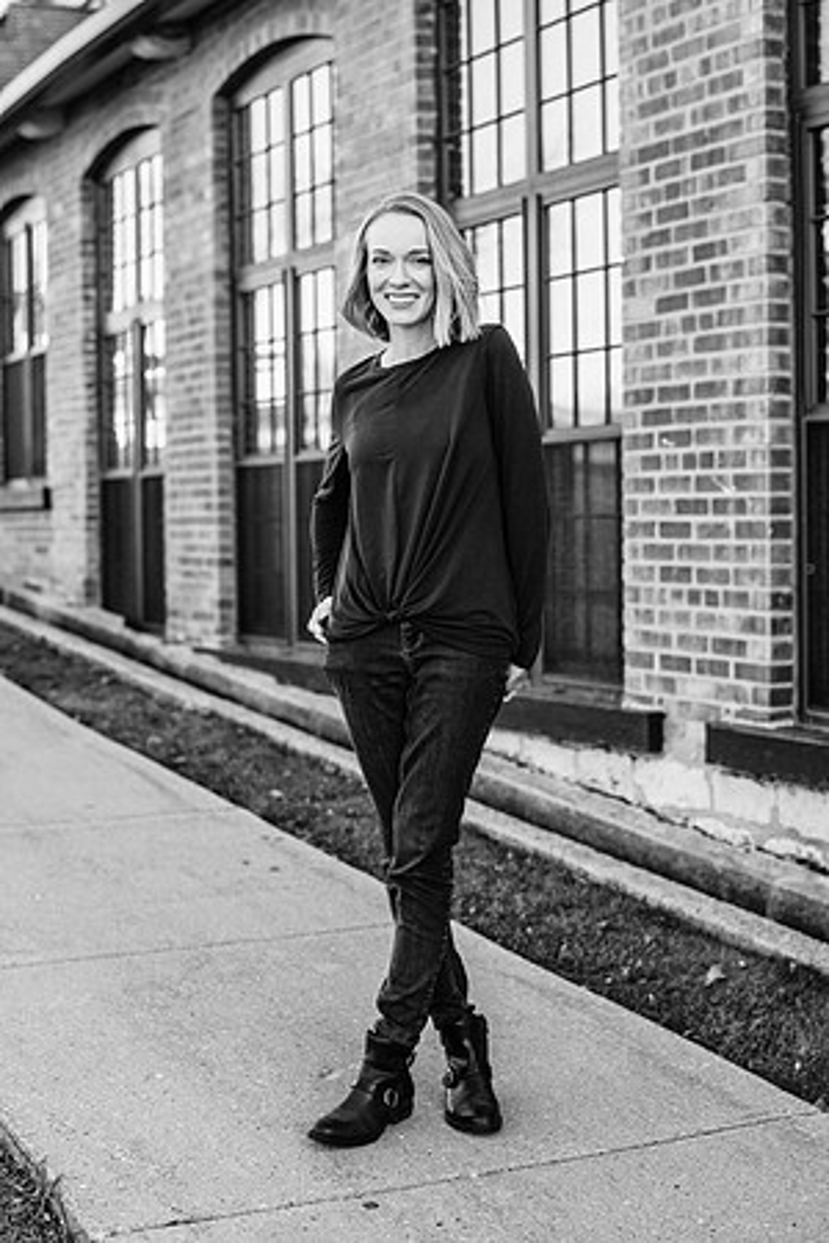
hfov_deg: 23.4
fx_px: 2003
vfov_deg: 34.5
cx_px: 414
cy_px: 622
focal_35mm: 58
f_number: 3.2
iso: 125
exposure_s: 1/320
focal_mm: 58
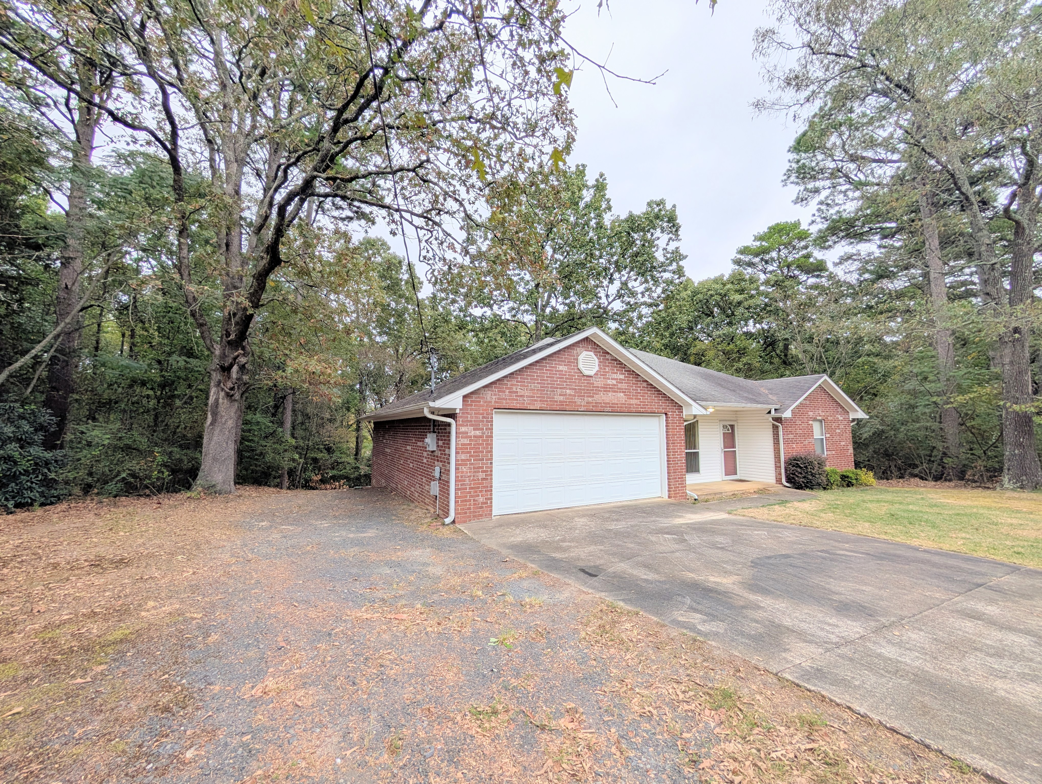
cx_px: 521
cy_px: 392
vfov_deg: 94.6
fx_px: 362
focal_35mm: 12
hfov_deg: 110.5
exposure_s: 1/472
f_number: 1.7
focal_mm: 2.02
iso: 52
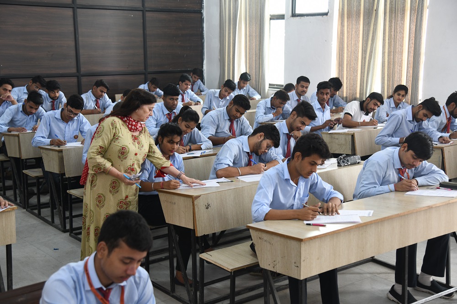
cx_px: 228
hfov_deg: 39.6
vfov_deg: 27.0
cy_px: 152
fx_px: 634
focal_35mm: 50
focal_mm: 50
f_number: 4.5
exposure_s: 1/30
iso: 1000
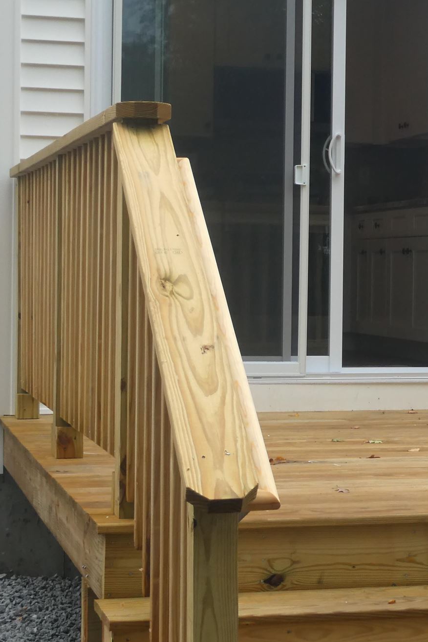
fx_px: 1605
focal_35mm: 90
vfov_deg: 22.6
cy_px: 304
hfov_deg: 15.1
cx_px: 348
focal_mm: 6.7
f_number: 3.7
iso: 80
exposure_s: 1/125
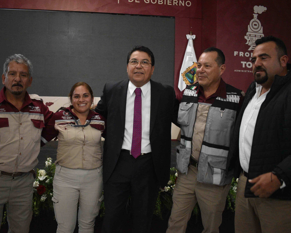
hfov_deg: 57.1
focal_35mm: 31
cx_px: 136
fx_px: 267
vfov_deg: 47.1
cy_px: 117
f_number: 3.5
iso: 3600
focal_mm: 18
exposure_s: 1/125
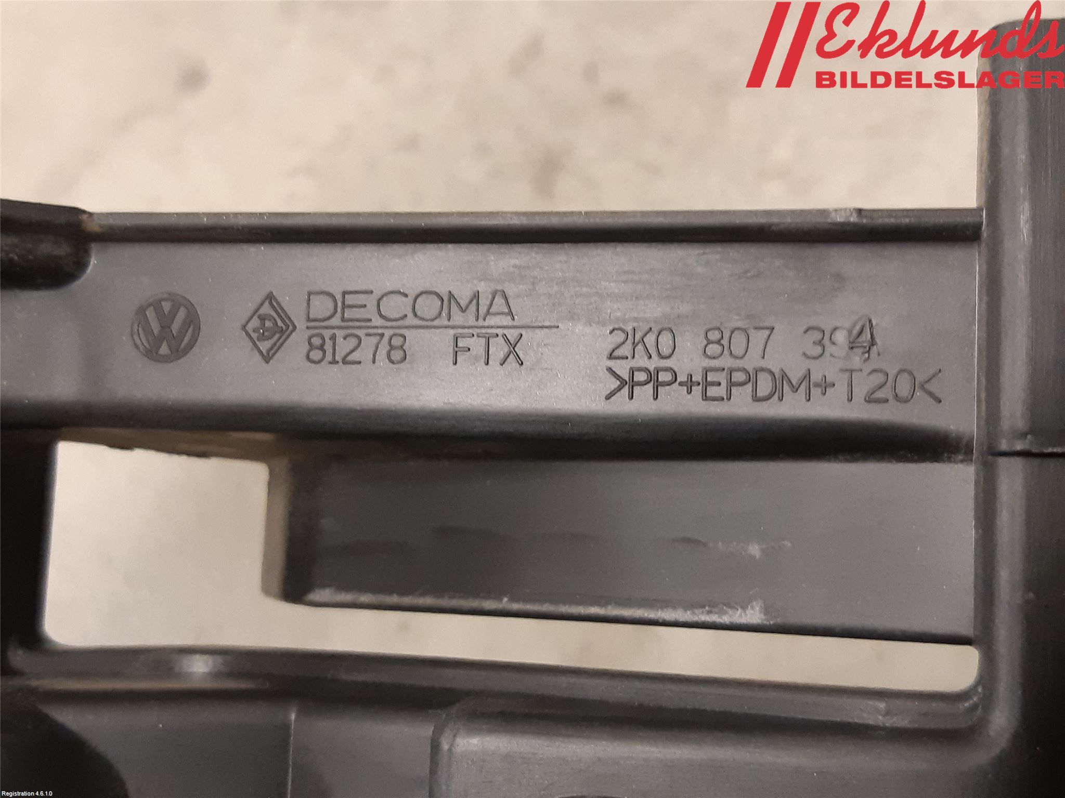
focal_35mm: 26
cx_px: 532
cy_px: 399
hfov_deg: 67.3
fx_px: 800
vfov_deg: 53.1
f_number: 1.7
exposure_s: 1/33
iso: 250
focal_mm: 3.93
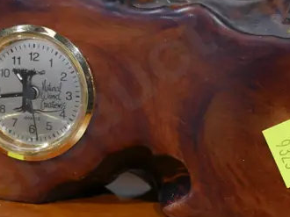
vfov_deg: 16.9
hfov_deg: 22.5
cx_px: 139
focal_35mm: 87
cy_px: 81
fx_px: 728
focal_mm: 14
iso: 500
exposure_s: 1/60
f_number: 3.5
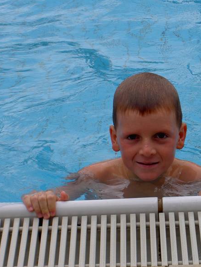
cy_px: 136
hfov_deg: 9.4
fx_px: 1222
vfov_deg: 12.5
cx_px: 136
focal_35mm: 158
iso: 100
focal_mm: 24
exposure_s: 1/250
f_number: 4.9
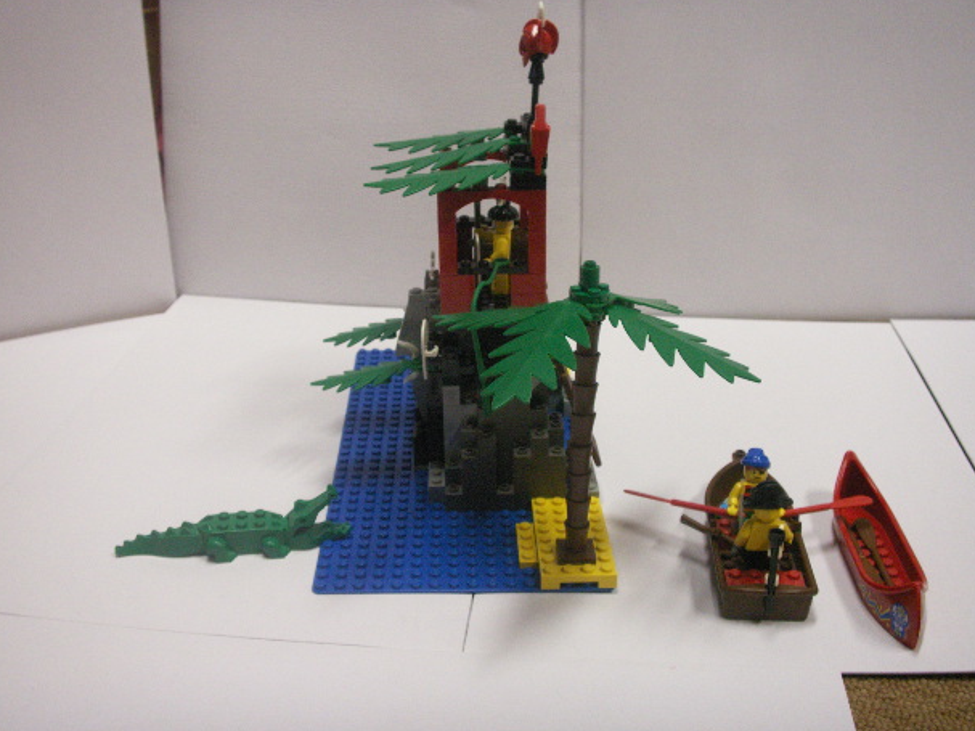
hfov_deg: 47.9
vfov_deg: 36.8
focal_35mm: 39
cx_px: 471
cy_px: 350
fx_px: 1098
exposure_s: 1/25
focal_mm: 7.7
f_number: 3.5
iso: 160
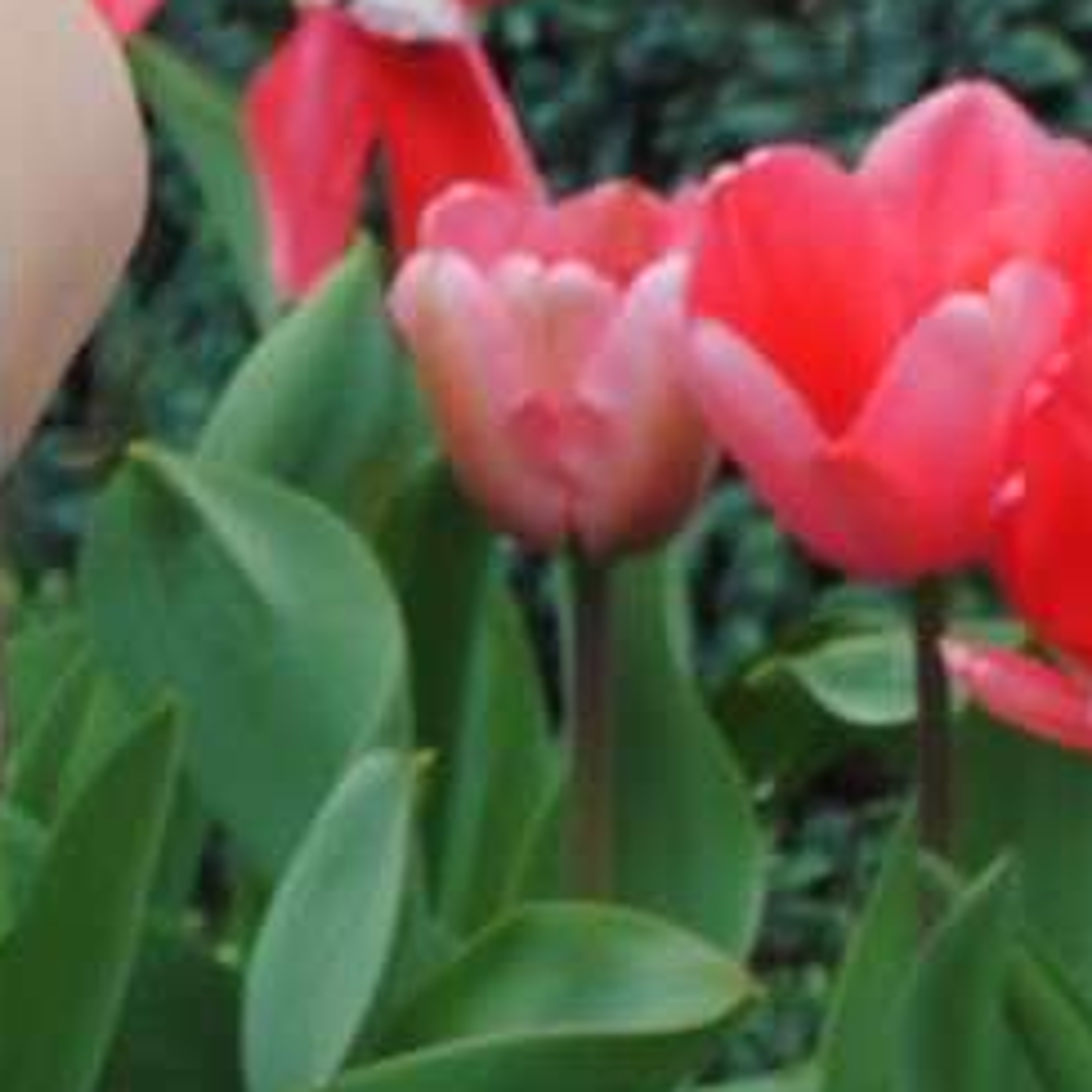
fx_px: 21022
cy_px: -732
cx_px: -2397
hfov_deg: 2.9
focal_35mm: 589
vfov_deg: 3.0
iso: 100
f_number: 6.3
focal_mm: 52
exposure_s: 1/160
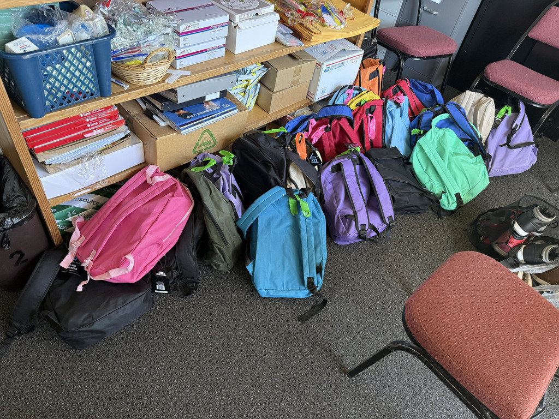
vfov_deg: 56.8
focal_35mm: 24
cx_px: 280
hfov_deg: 71.6
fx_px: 388
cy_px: 210
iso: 200
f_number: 1.78
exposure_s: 1/60
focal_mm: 6.76
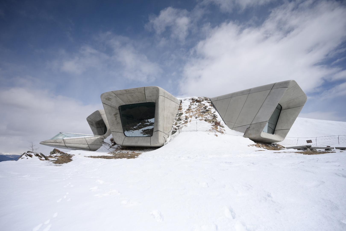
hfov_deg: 98.5
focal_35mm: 16
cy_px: 116
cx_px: 173
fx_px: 149
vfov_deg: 75.5
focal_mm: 15.5
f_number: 4
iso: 400
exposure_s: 1/8000
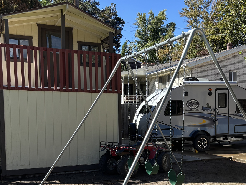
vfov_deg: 30.3
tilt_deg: -5.4
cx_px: 169
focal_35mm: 47
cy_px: 141
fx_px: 334
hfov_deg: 39.8
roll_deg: -0.2
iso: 50
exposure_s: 1/1522
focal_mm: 5.96
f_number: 1.6
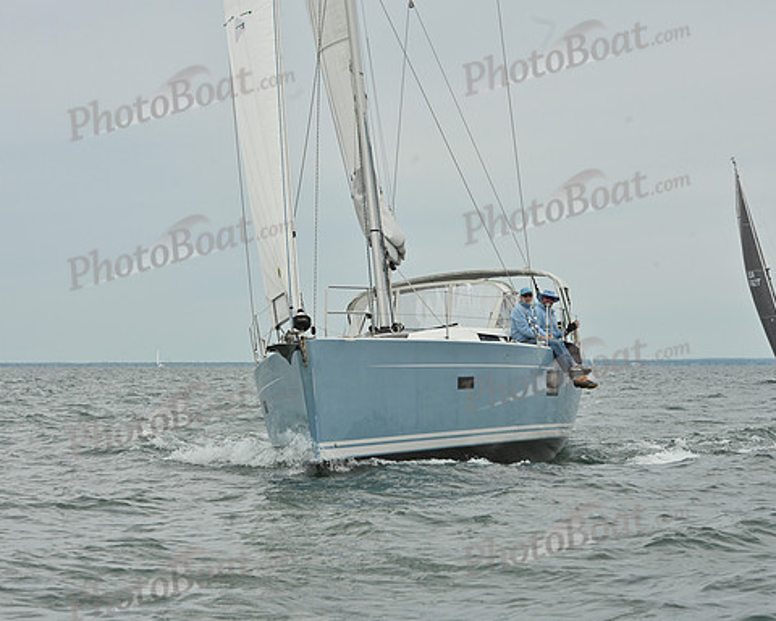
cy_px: 310
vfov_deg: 11.4
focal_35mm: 136
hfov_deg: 14.2
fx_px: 3123
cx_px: 380
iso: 320
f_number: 11
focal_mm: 120
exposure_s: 1/1000
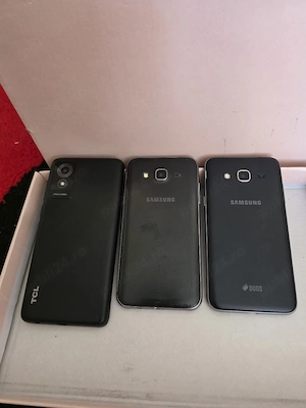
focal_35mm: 23
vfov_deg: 73.9
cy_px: 204
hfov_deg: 58.9
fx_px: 271
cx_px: 153
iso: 800
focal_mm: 6.3
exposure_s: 1/101
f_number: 1.7
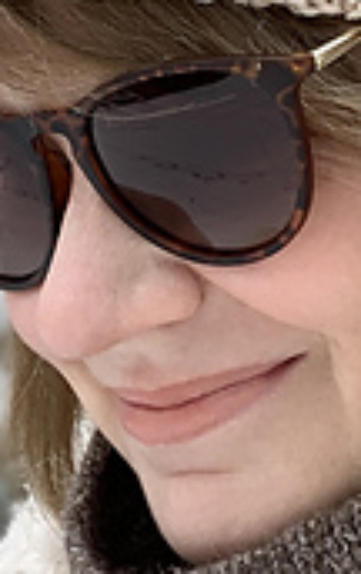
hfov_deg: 10.3
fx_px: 1977
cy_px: 133
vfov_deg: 16.5
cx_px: 418
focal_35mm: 126
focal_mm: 2.87
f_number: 2.2
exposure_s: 1/208
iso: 16
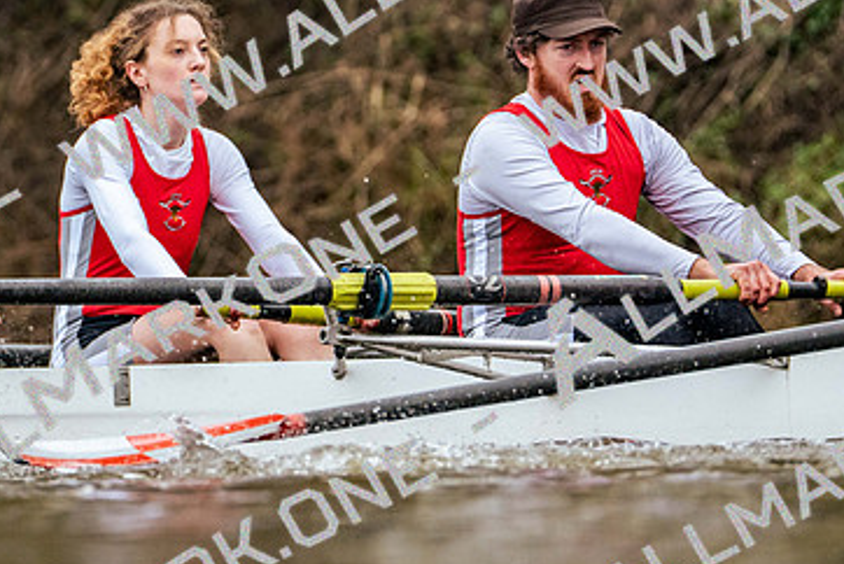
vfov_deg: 1.6
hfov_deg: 2.3
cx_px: 347
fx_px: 20764
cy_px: 188
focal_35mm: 885
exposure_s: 1/2000
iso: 4000
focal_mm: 553
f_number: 7.1
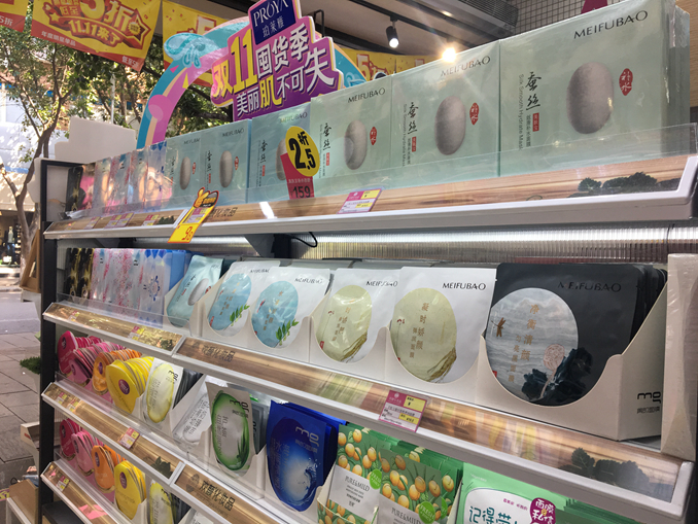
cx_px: 349
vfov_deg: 48.3
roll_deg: -1.1
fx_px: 585
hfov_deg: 61.6
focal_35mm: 29
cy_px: 262
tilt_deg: -0.3
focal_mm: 4.15
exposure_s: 1/100
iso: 32
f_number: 2.2
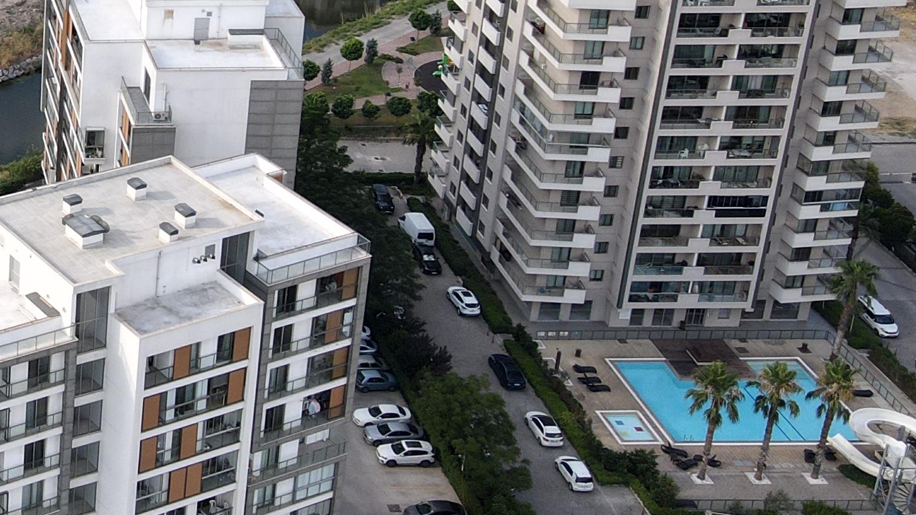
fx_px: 1676
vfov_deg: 17.0
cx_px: -198
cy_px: -32
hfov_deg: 26.9
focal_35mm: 69
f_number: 2.8
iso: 100
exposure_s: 1/320
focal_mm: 4.5
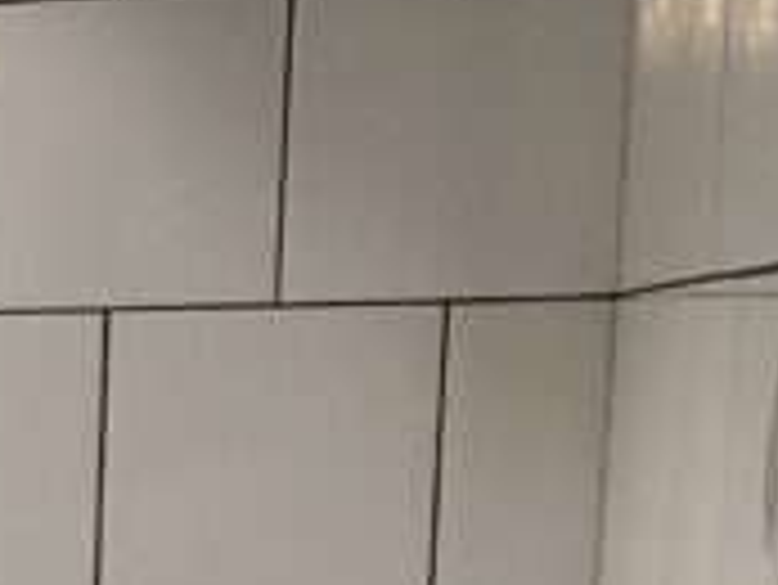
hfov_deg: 9.8
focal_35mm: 166
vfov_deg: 8.6
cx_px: -1363
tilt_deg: -8.2
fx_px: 3733
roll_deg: +1.5
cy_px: 1008
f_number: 1.8
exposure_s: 1/33
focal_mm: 4
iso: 32
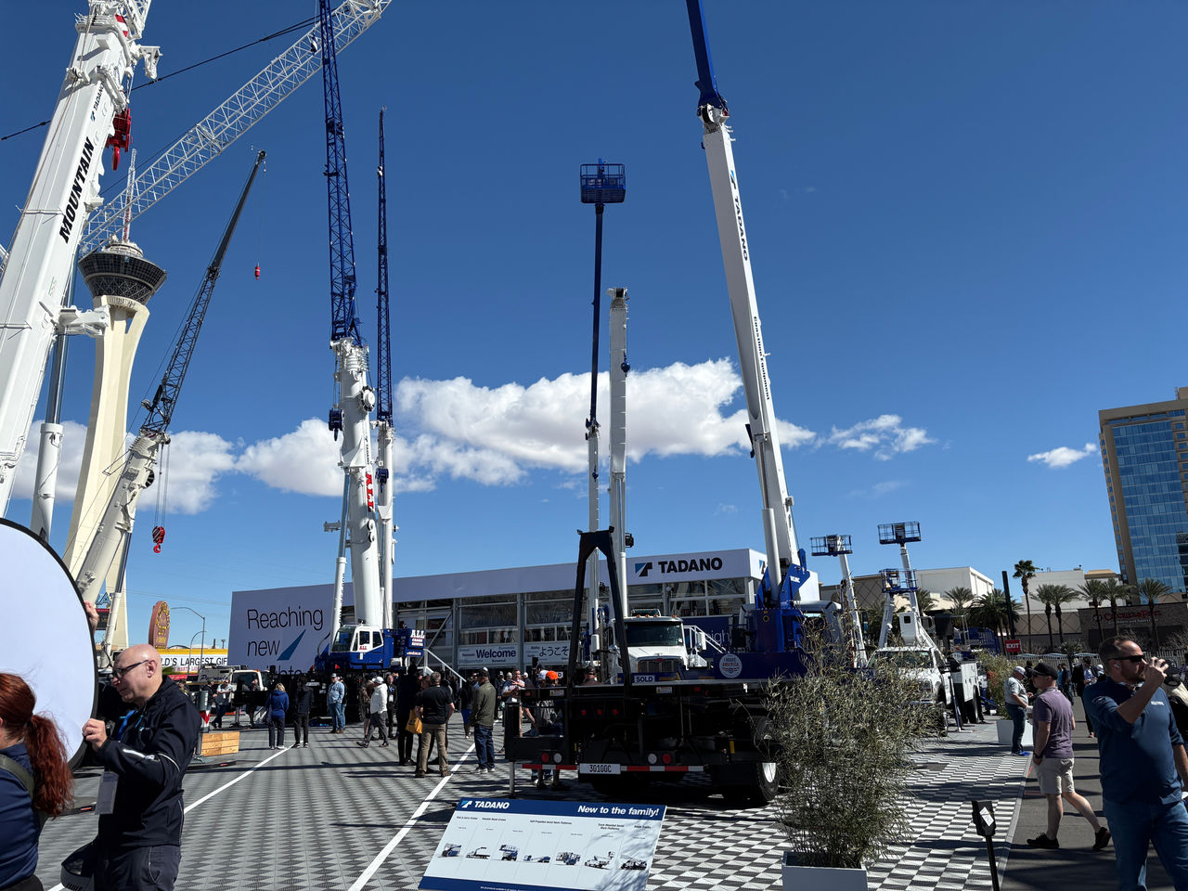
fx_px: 892
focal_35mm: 26
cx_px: 594
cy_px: 446
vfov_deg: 53.1
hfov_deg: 67.3
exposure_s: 1/4950
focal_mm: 5.96
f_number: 1.6
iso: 50
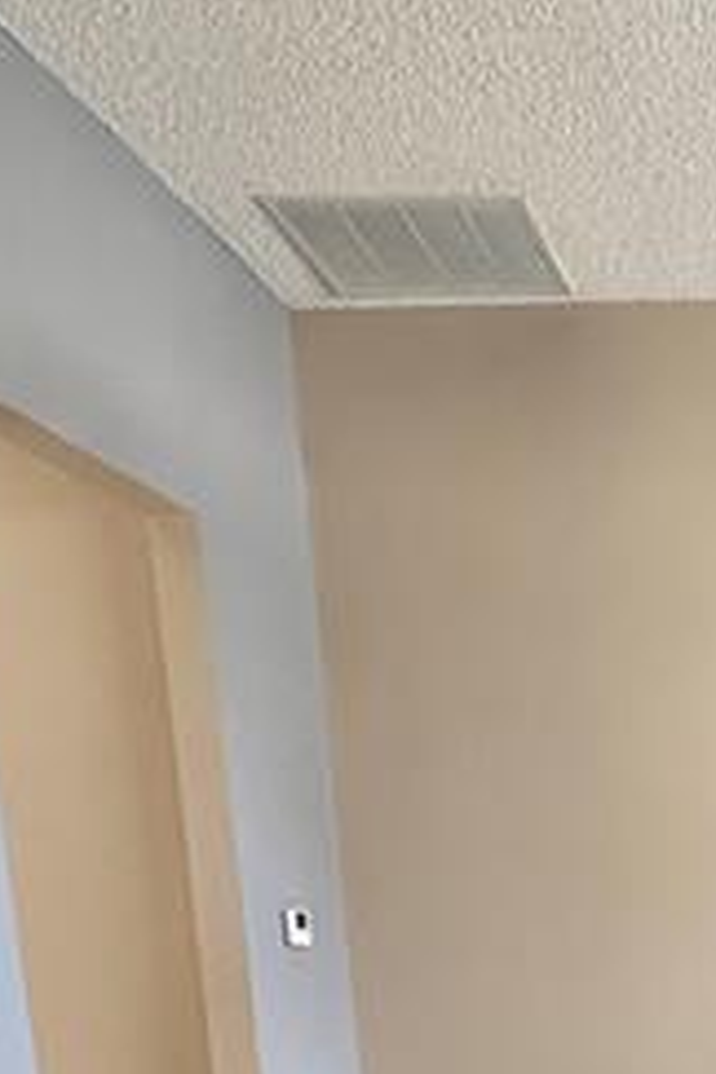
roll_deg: +0.7
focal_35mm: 46
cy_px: 1229
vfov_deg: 35.4
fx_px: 1372
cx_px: 950
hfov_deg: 25.0
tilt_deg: -10.7
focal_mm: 2.22
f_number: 2.2
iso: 250
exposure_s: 1/60
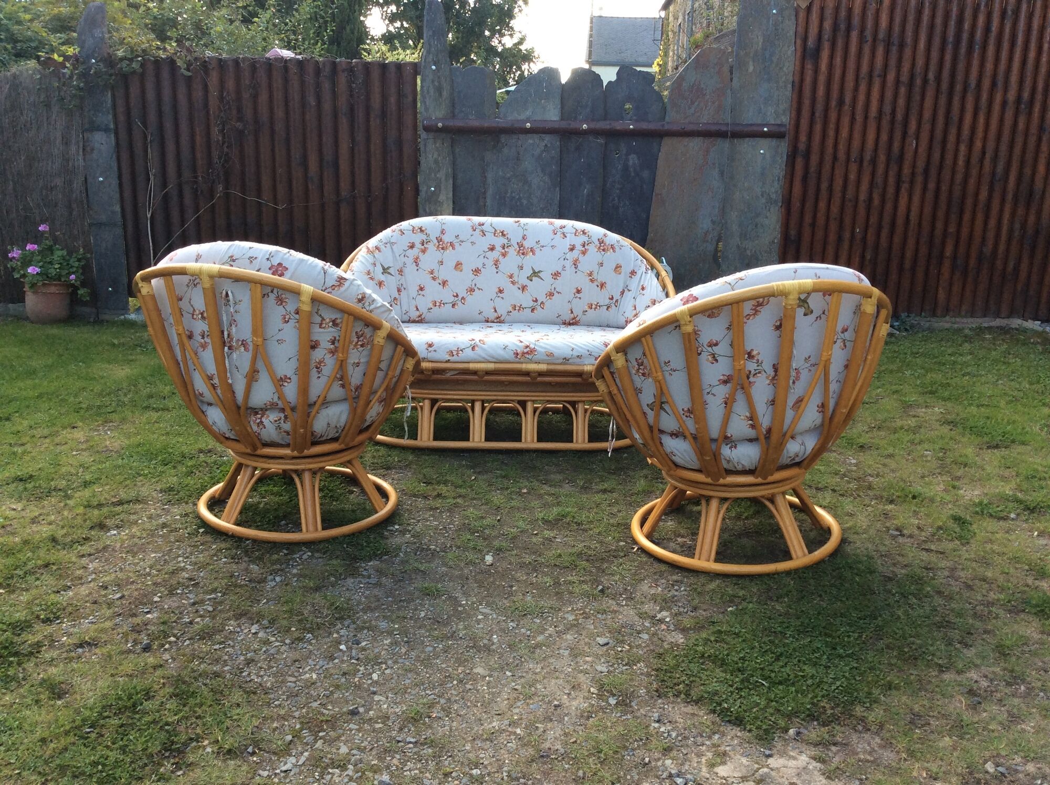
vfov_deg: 44.1
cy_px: 392
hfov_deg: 56.9
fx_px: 969
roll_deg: -0.6
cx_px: 525
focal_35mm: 32
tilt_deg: -16.3
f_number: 2.4
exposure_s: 1/125
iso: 32
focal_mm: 3.3
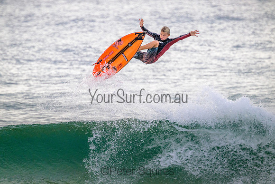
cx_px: 138
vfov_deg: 1.7
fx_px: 6112
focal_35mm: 800
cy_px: 92
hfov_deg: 2.6
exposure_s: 1/2000
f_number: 11
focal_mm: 800
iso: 2200
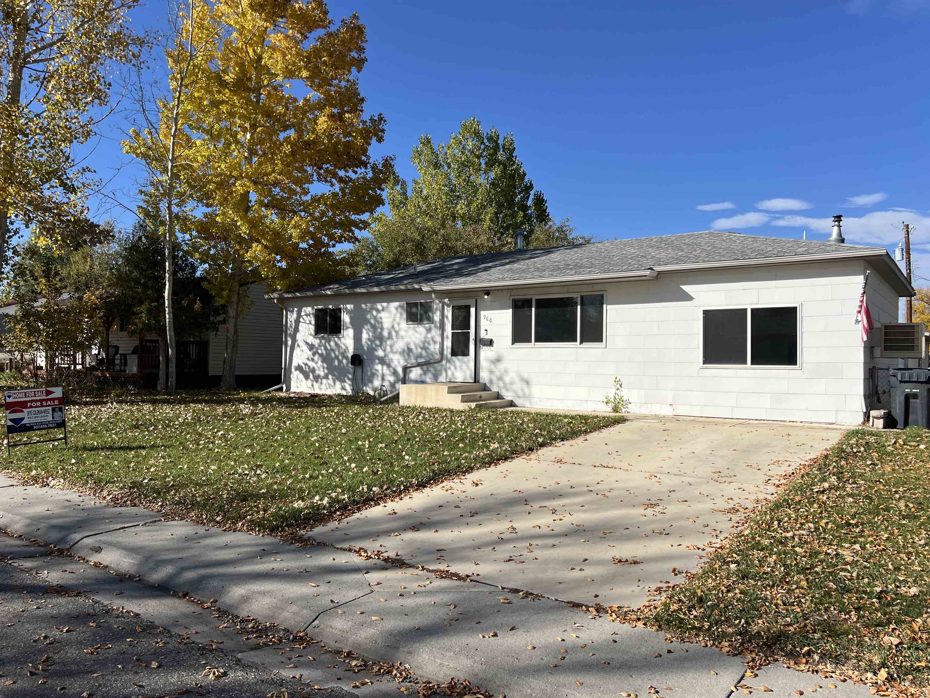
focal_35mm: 26
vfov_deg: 53.1
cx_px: 465
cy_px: 349
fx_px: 699
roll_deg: -0.7
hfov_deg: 67.3
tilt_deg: +0.1
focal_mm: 5.7
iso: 50
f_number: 1.5
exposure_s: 1/5587
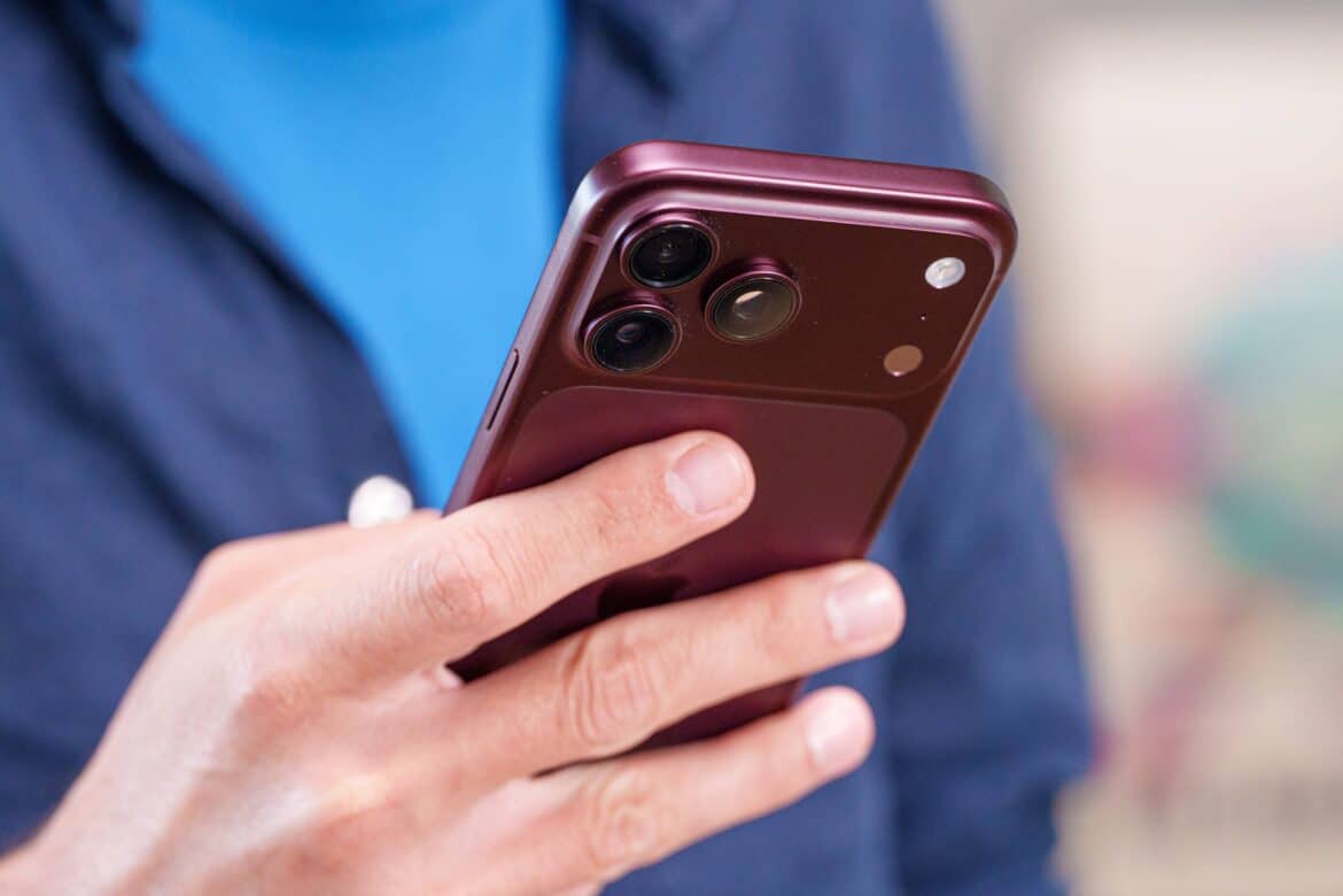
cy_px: 448
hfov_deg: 22.6
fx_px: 3357
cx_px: 672
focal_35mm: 90
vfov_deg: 15.2
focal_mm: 90
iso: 1250
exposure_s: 1/125
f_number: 4
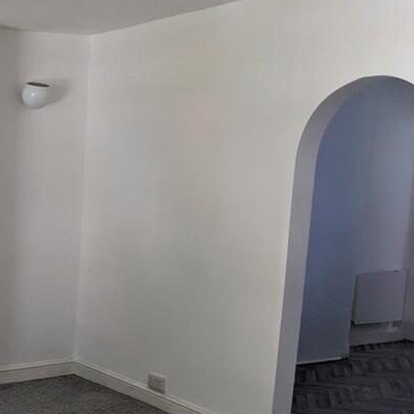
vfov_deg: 27.7
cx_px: -61
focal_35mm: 61
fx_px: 825
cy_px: 320
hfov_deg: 25.7
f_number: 1.73
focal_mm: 4.38
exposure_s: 1/93.1
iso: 350
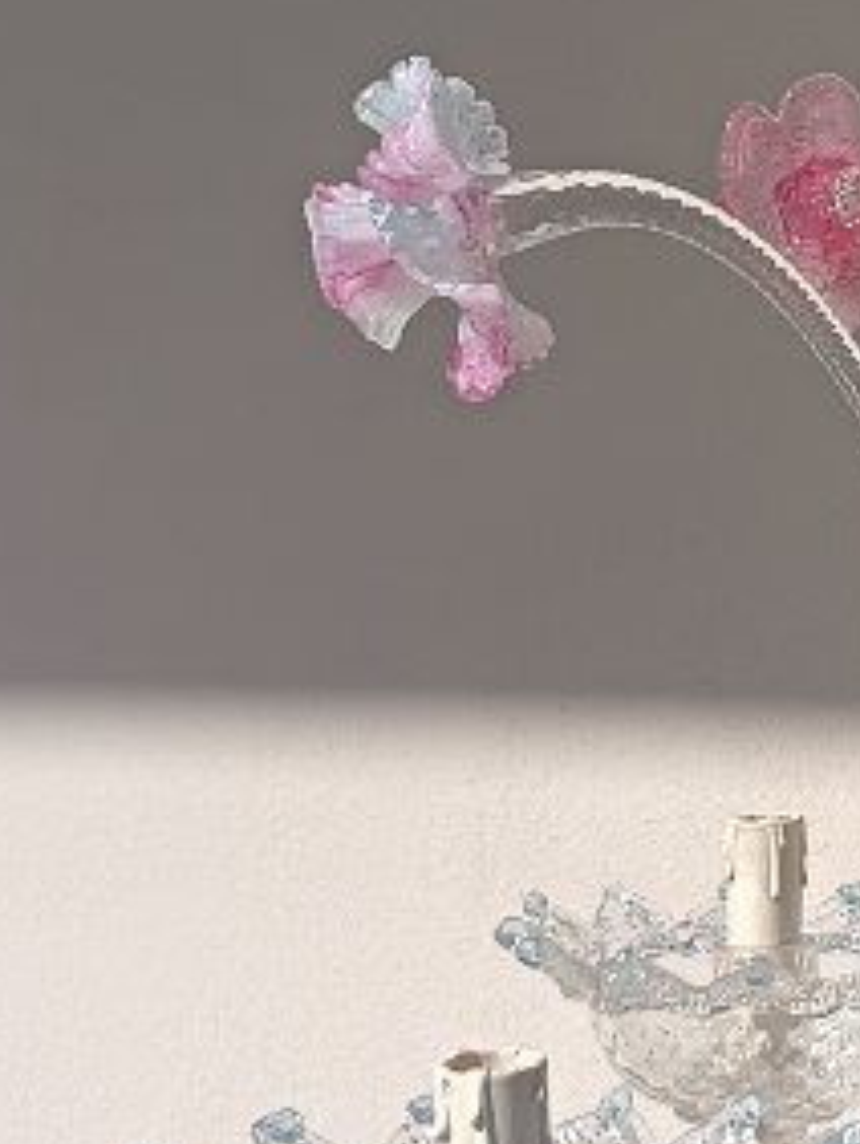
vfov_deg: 19.1
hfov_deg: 13.9
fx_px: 3374
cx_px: 1152
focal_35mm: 102
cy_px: 264
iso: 100
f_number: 1.75
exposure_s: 1/661
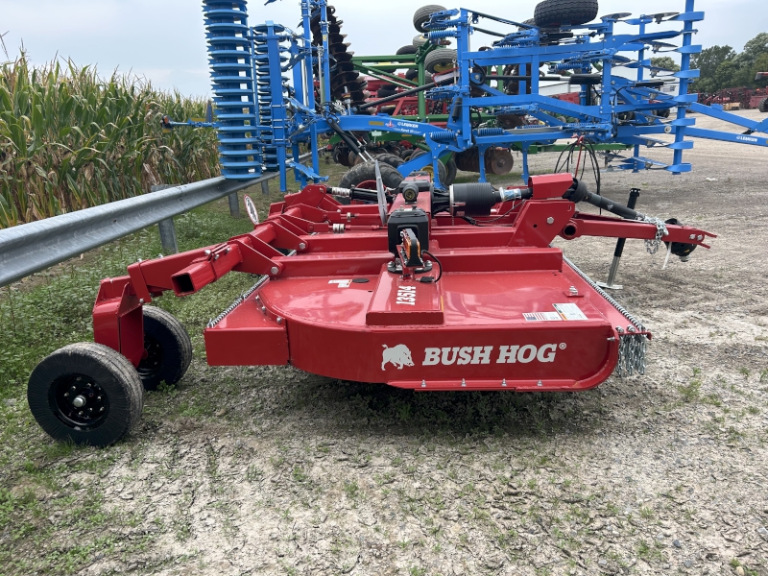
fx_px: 577
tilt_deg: -15.0
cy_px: 288
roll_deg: +4.9
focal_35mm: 26
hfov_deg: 67.3
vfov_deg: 53.1
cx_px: 384
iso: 50
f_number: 1.5
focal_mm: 5.7
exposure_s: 1/1252
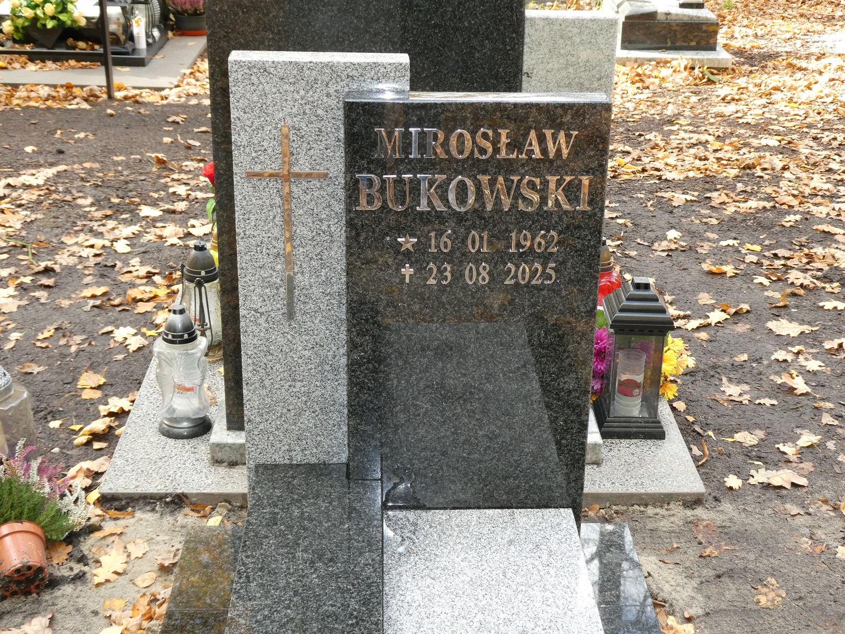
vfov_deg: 29.1
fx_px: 1221
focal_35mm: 50
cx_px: 422
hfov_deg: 38.2
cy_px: 317
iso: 200
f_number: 4.1
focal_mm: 9
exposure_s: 1/60
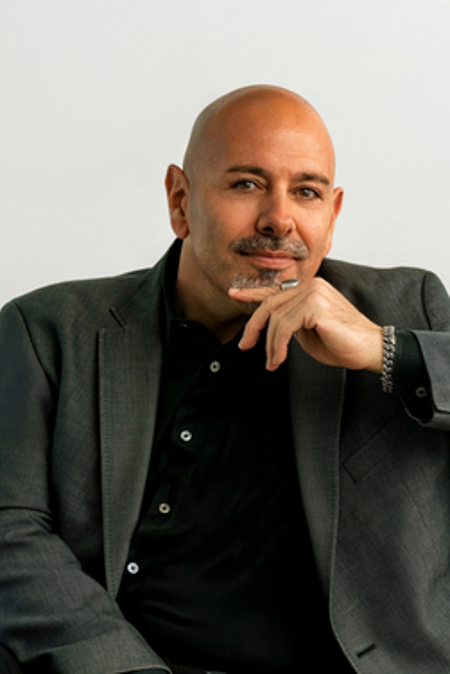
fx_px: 3109
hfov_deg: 8.3
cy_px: 398
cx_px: 246
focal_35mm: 166
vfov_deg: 12.4
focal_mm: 130
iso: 200
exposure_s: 1/200
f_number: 5
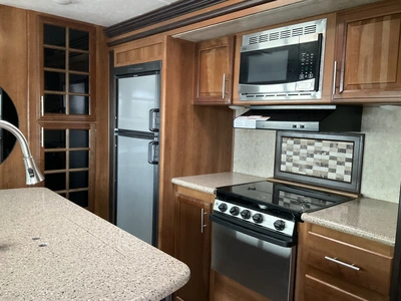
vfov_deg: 48.2
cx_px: 200
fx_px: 336
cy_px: 150
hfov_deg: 61.7
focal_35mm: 29
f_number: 1.8
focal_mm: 3
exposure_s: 1/55
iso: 320
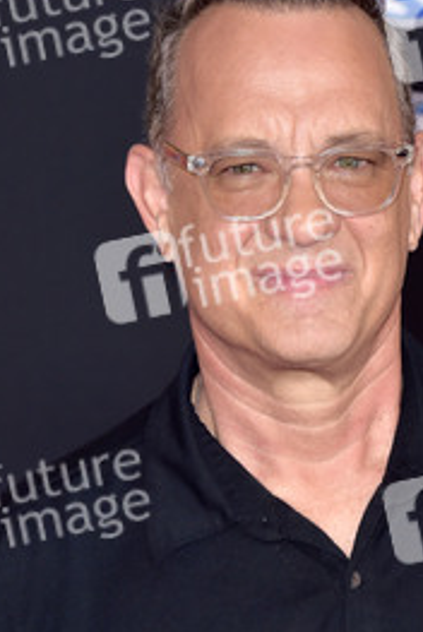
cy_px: 387
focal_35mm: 228
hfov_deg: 6.0
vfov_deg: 9.0
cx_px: 290
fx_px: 4008
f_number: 7.1
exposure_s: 1/200
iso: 500
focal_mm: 150
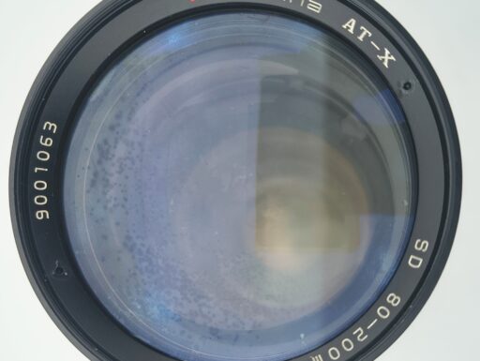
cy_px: 180
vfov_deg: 56.9
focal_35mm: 24
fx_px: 333
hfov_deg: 71.5
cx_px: 240
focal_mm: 5.56
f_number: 1.8
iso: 100
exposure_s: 1/446
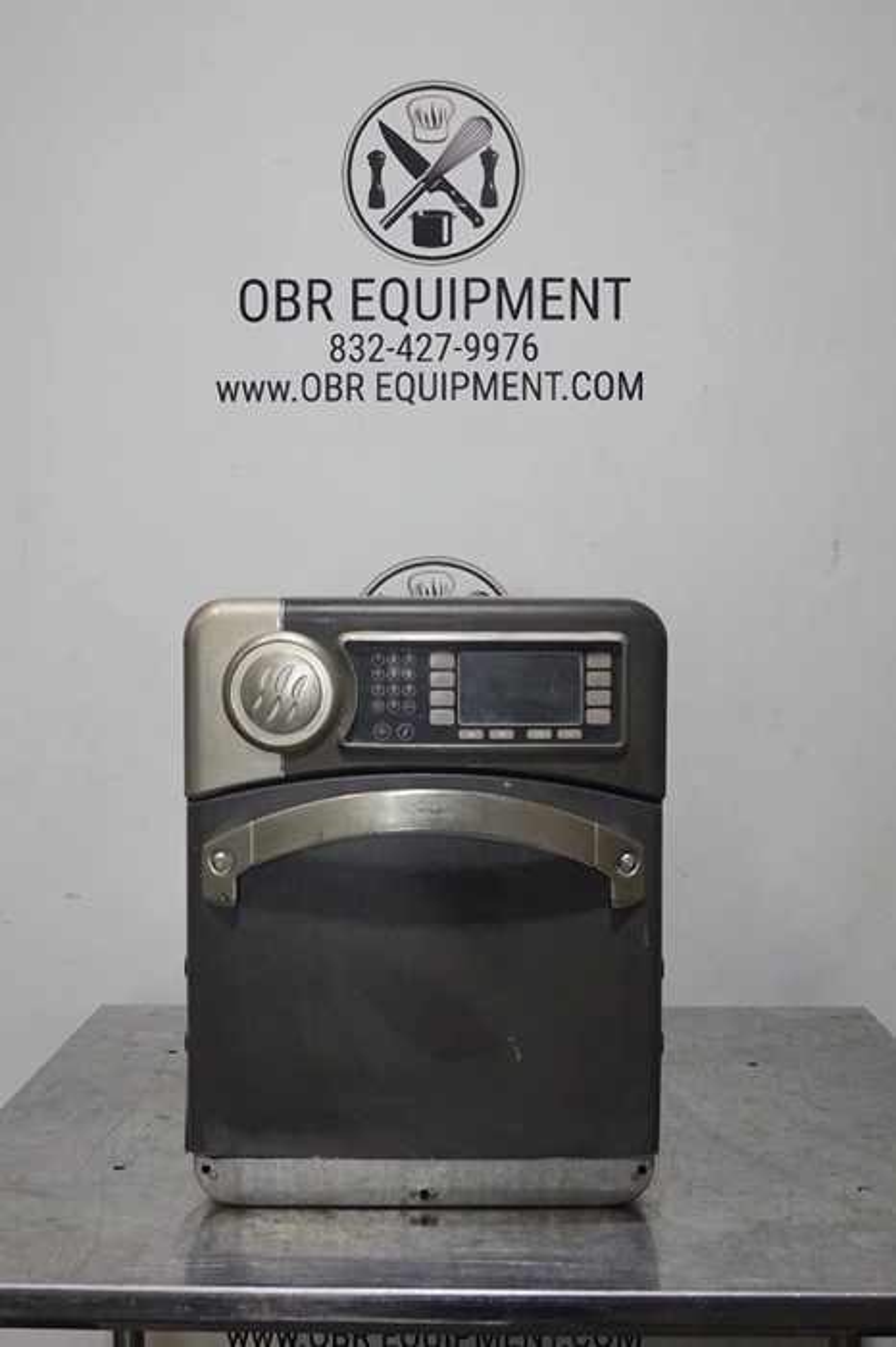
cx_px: 448
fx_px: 1532
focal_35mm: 41
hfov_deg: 32.6
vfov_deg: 47.4
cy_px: 674
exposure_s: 1/50
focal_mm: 15.28
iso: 500
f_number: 4
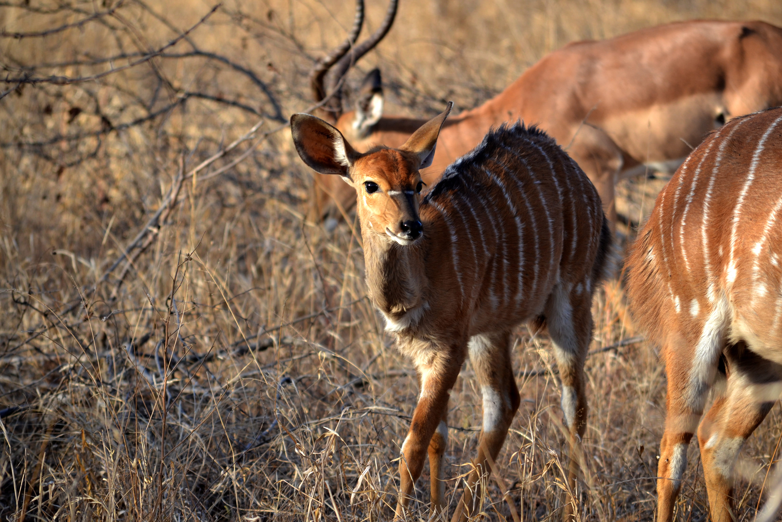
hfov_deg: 7.4
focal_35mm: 278
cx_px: 391
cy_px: 261
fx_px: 6027
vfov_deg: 5.0
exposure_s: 1/500
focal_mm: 185
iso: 400
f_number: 5.6
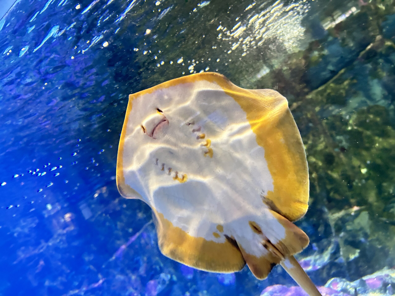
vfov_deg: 53.1
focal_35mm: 26
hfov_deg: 67.3
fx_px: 297
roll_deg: +29.1
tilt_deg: +7.9
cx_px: 198
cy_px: 148
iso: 500
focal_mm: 5.7
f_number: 1.5
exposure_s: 1/30
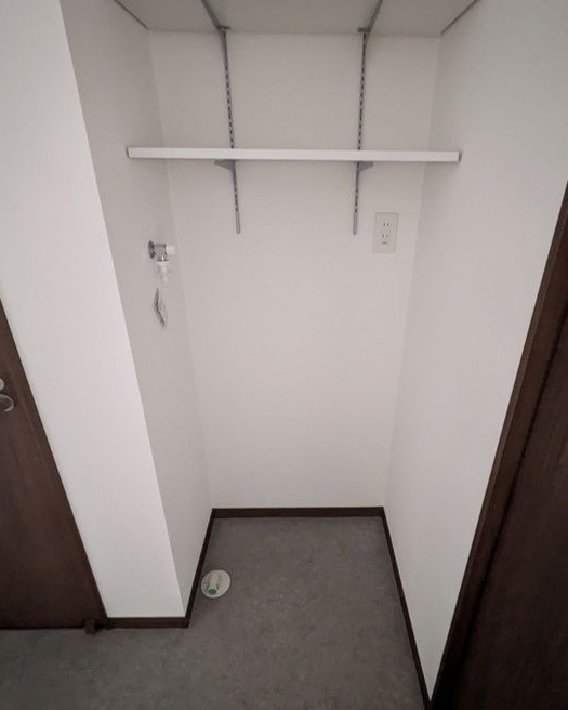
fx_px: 420
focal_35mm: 20
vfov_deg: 80.4
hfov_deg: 68.0
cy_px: 360
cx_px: 306
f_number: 2.2
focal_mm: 1.83
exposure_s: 1/2.86
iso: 2753
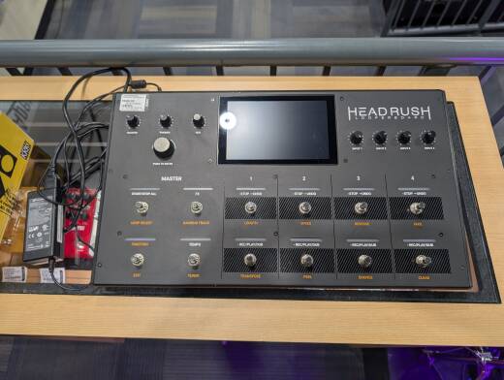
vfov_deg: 57.0
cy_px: 190
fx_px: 350
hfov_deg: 71.5
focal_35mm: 24
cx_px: 252
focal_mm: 6.9
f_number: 1.68
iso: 20
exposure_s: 1/375
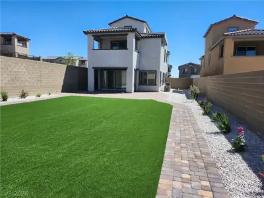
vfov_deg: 58.9
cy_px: 99
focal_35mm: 23
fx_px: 175
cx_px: 132
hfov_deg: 73.9
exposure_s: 1/1167
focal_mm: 5.54
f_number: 1.8
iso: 25
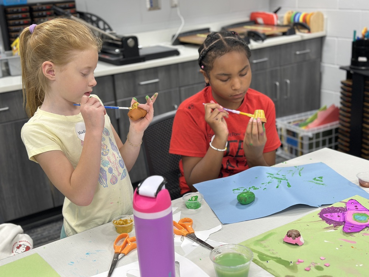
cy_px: 138
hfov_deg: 39.7
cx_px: 184
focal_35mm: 48
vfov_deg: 30.3
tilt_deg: -18.7
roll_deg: +3.7
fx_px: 512
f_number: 1.78
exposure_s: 1/120
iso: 160
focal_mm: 6.86
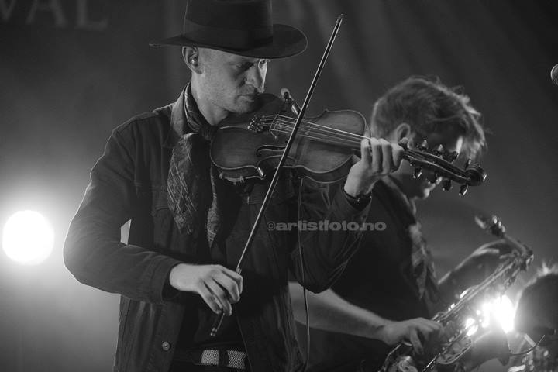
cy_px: 186
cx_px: 279
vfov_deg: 7.4
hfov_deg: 11.1
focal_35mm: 185
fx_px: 2867
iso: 3200
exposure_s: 1/800
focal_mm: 185
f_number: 2.8
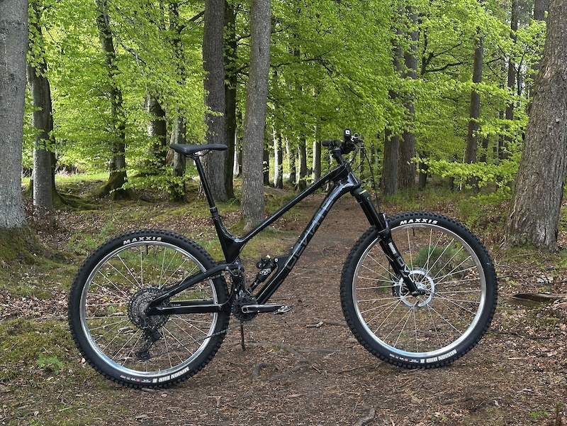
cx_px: 284
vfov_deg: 30.3
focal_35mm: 48
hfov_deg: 39.7
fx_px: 786
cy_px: 213
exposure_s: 1/72
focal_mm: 6.86
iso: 80
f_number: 1.78
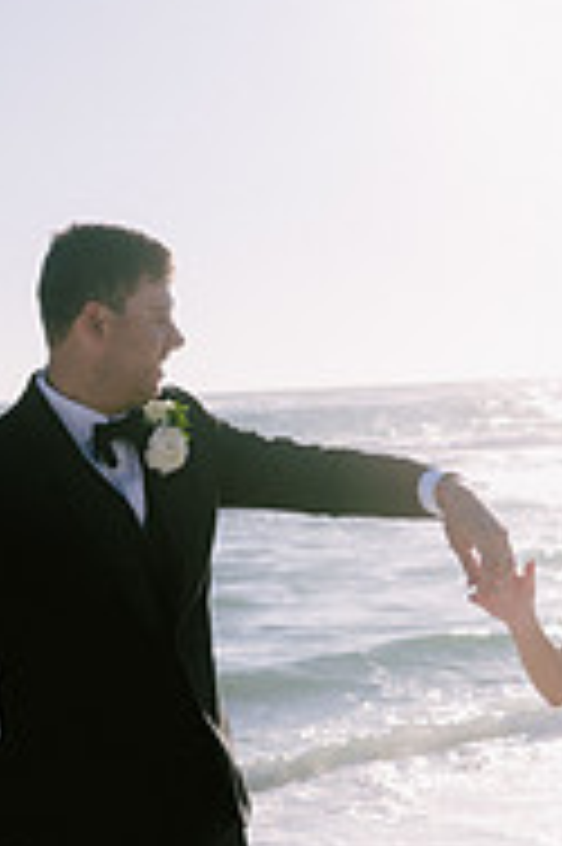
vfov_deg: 24.2
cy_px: 513
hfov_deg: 16.1
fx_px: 1970
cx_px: 454
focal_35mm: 84
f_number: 2.8
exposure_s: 1/5000
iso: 200
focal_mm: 35
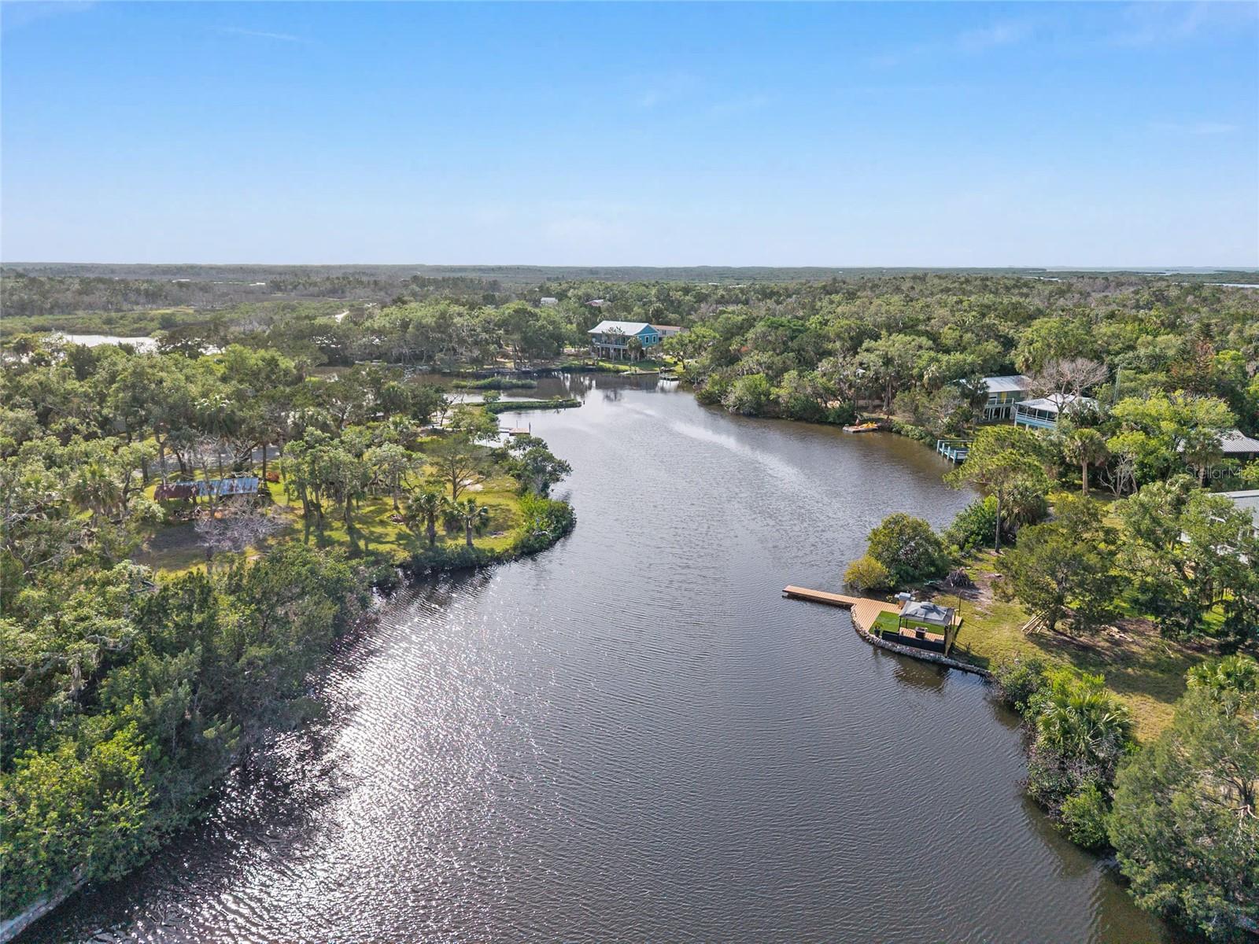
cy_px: 472
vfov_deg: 56.8
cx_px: 630
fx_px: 873
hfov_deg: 71.6
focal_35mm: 24
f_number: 1.8
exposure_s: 1/8000
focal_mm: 8.67
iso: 230
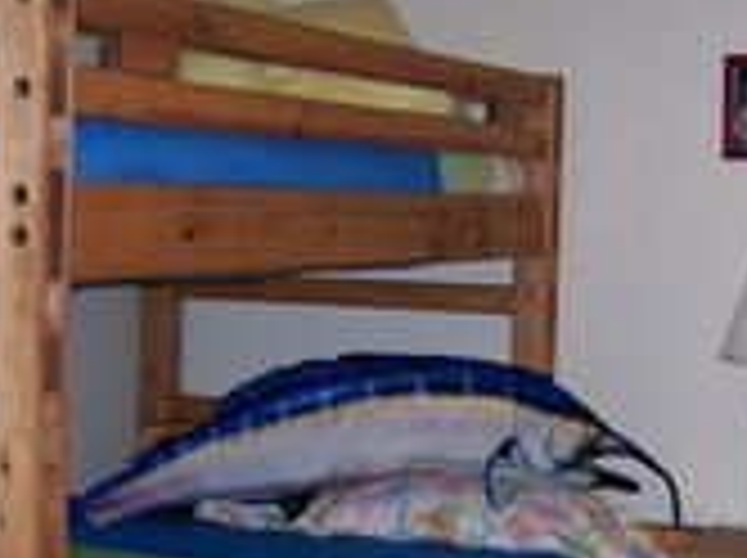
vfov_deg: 18.3
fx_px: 1724
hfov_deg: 24.3
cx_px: 518
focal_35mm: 80
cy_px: 400
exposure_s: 1/60
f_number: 2.8
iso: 125
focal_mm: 6
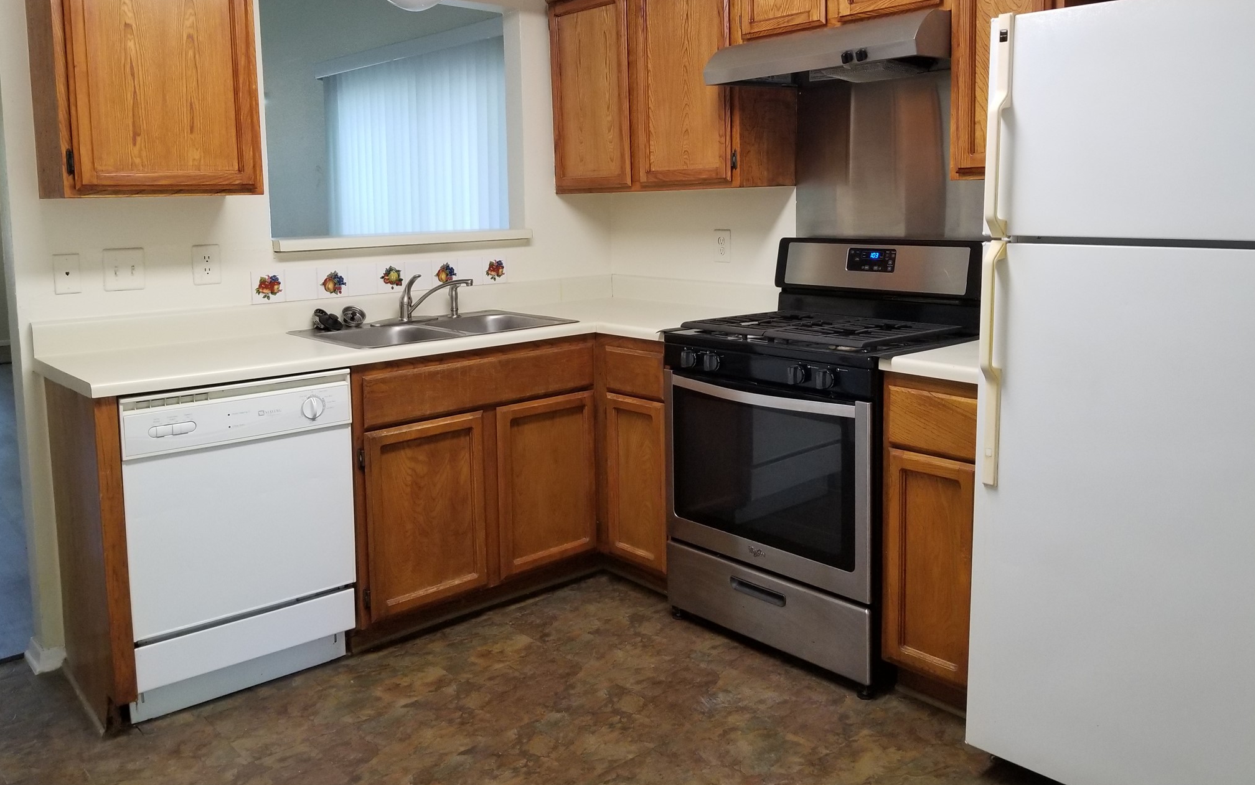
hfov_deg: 66.5
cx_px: 626
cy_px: 315
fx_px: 958
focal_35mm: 28
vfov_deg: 44.3
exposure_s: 1/60
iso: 200
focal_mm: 4.25
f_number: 1.7
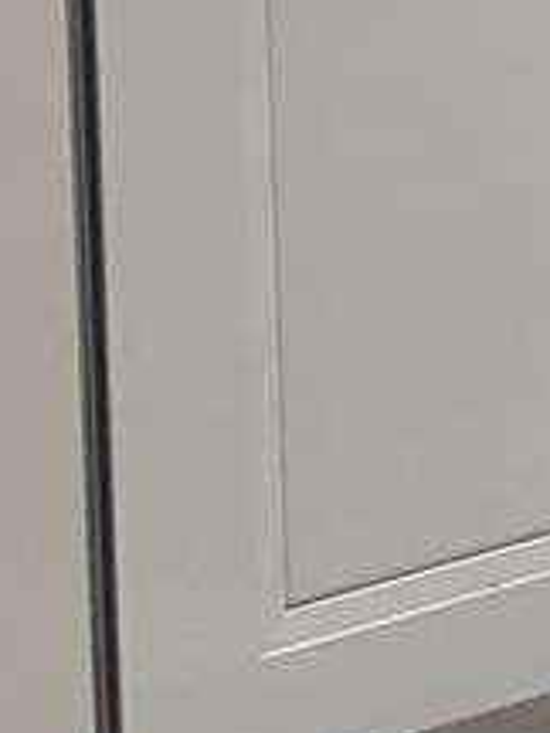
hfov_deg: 7.7
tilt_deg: -8.5
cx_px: 1076
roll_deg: +0.4
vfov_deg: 8.7
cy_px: -1500
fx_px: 3919
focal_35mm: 185
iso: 125
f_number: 1.6
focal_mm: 5.96
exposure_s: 1/60
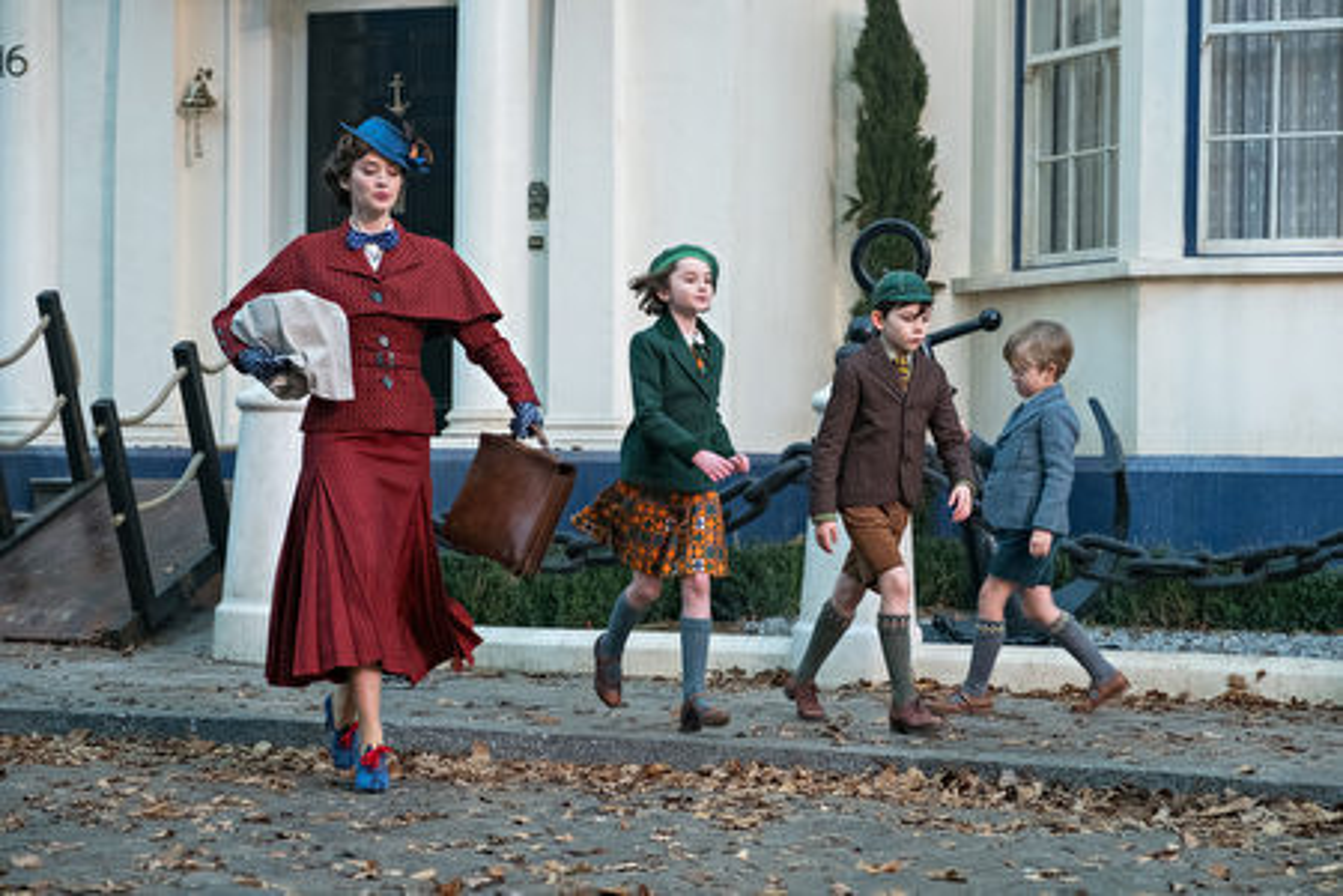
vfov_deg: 18.2
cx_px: 672
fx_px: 2798
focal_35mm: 75
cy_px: 448
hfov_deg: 27.0
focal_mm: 50
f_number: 3.2
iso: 1600
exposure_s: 1/160
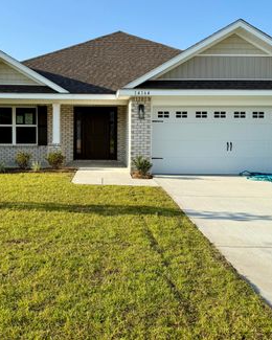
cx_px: 106
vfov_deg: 50.1
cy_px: 145
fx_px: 362
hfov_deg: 40.9
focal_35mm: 36
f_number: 1.78
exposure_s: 1/3279
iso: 80
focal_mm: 6.76
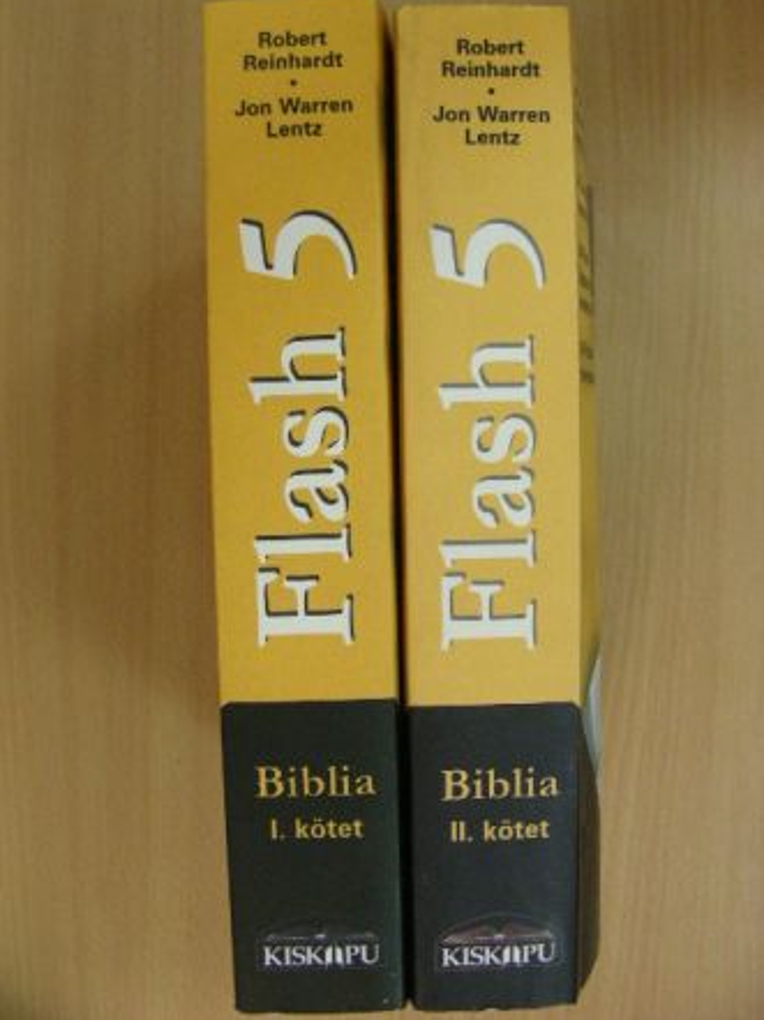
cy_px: 500
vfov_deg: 47.9
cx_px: 388
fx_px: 1149
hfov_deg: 36.8
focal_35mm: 39
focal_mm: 6.3
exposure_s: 1/30
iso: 200
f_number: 3.5
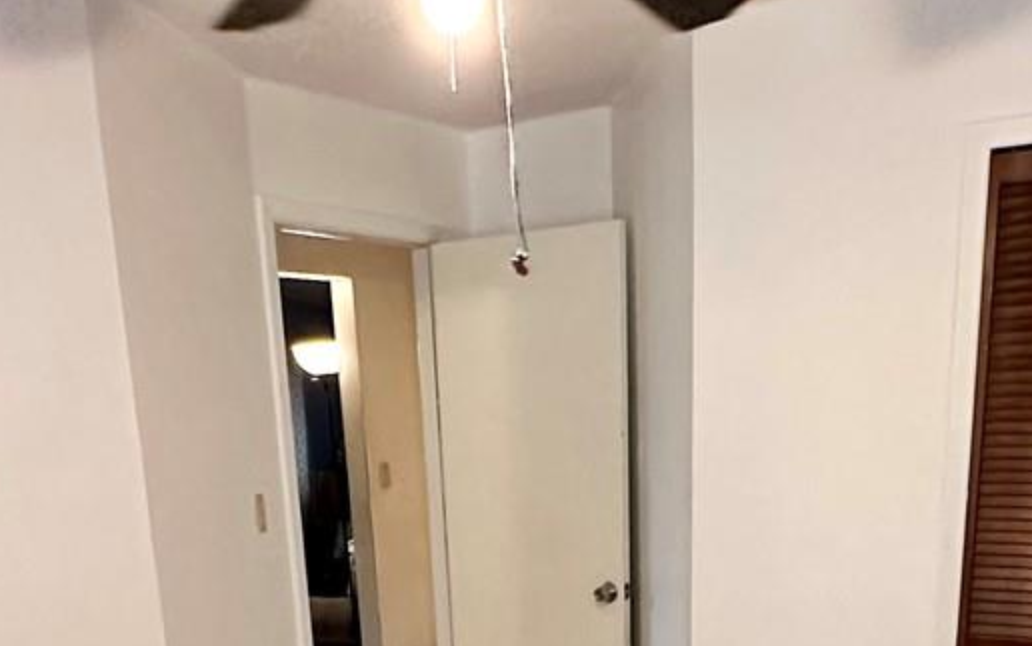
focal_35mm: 46
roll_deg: +1.5
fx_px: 1294
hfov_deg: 43.4
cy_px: 862
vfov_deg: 24.2
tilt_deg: -18.7
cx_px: 564
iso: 400
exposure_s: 1/60
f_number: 2.2
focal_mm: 2.22
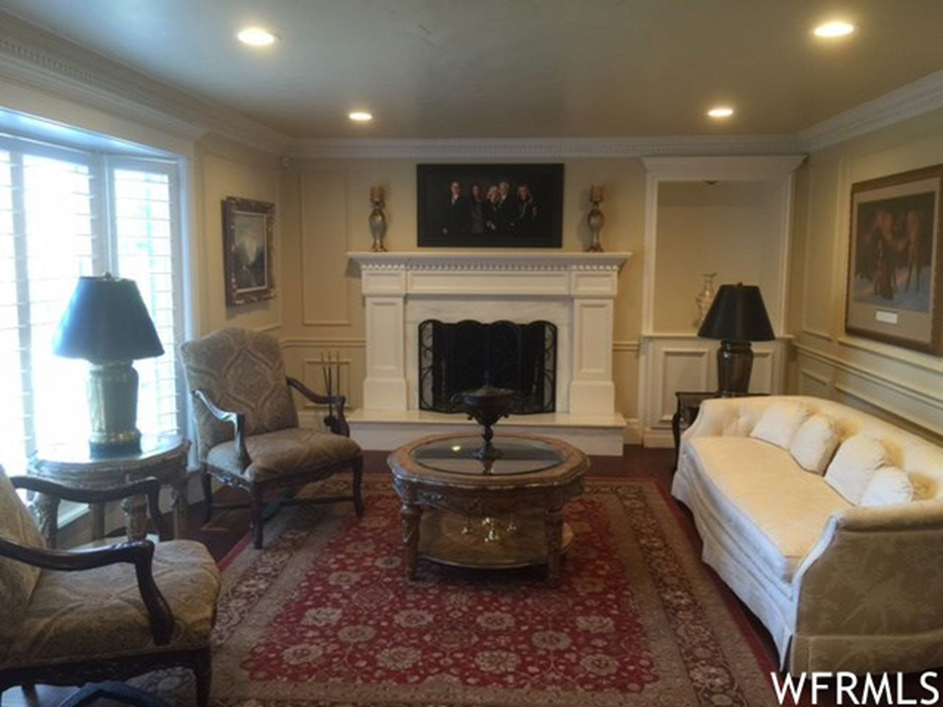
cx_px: 472
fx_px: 790
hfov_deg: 61.7
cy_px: 354
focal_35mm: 29
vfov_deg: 48.2
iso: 40
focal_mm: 4.15
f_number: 2.2
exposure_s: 1/30
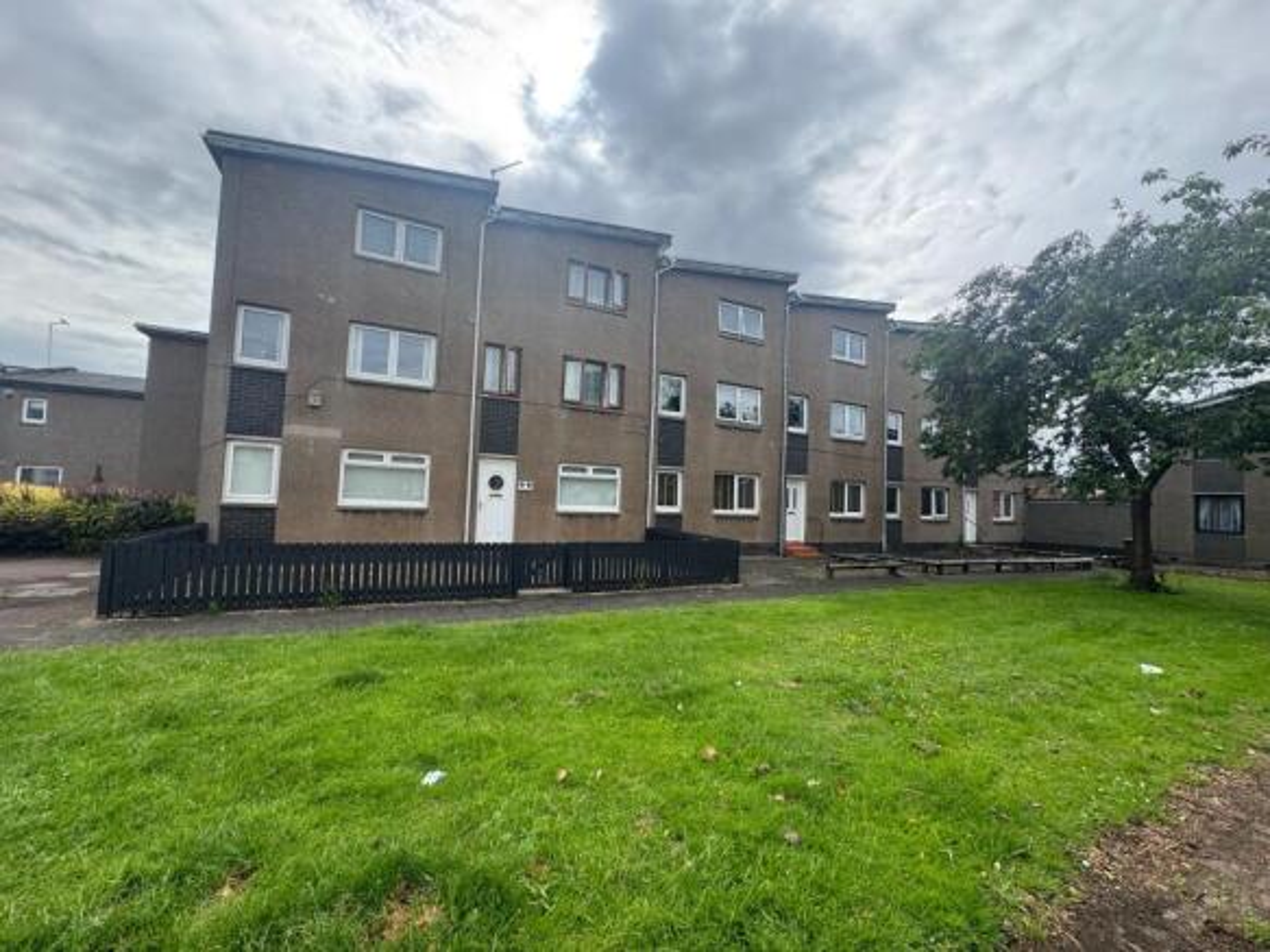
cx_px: 635
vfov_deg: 85.7
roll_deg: -1.4
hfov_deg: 102.1
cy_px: 476
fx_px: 514
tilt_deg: +2.9
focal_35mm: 14
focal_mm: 2.22
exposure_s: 1/552
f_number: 2.2
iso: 40
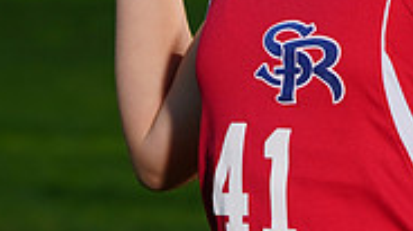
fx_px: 7449
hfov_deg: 3.2
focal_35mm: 681
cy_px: -120
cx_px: 316
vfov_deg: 1.8
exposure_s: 1/250
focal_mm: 206
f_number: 10
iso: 200
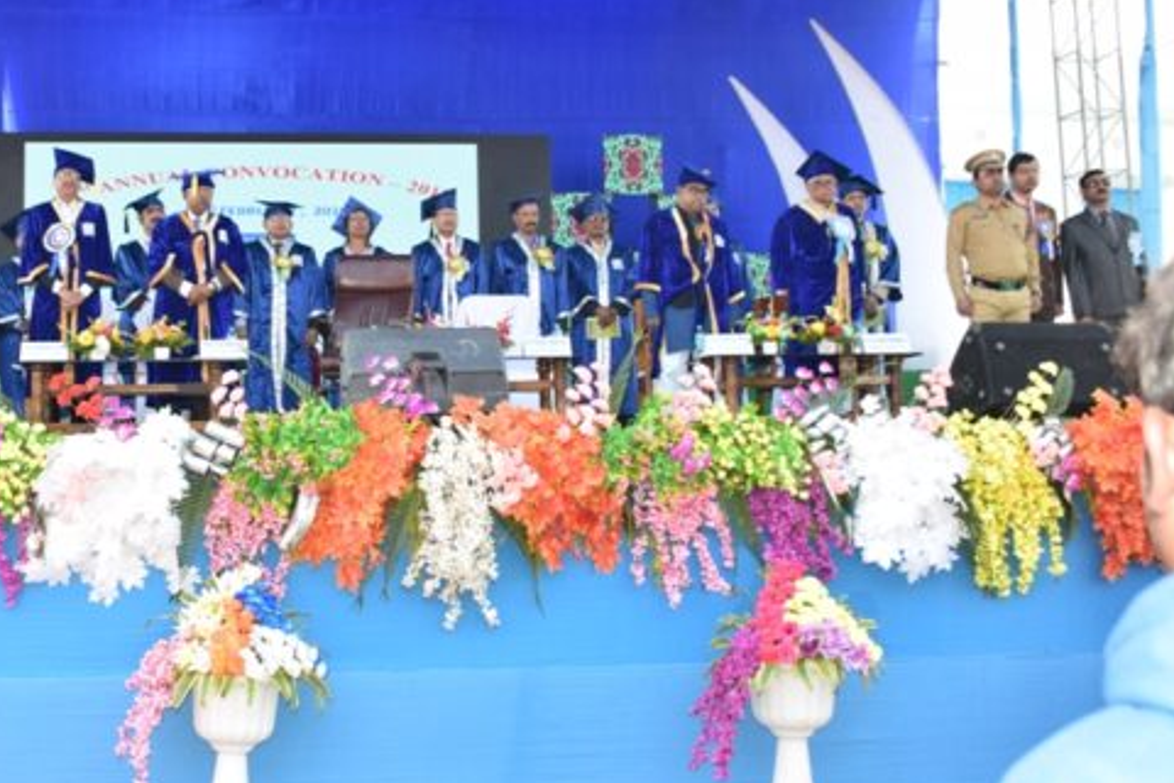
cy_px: 345
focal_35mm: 48
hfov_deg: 40.2
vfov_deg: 28.1
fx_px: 1565
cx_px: 320
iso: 200
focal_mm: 20
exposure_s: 1/125
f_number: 5
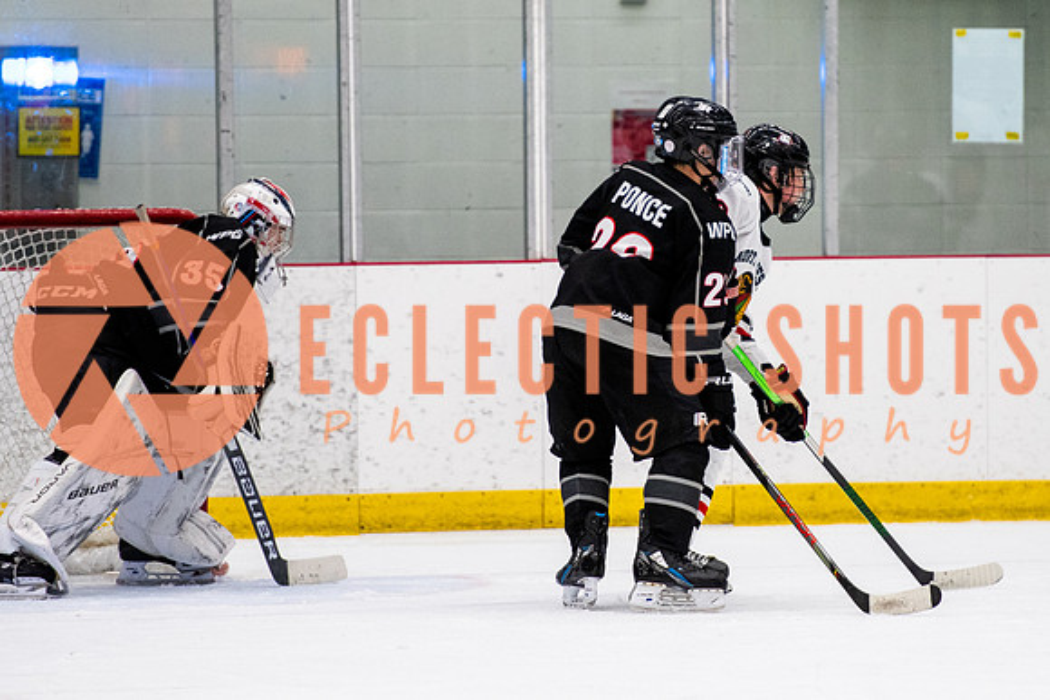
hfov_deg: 5.2
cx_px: 688
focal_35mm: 397
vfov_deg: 3.5
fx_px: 11572
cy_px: 241
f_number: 2.8
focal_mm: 200
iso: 2000
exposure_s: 1/640
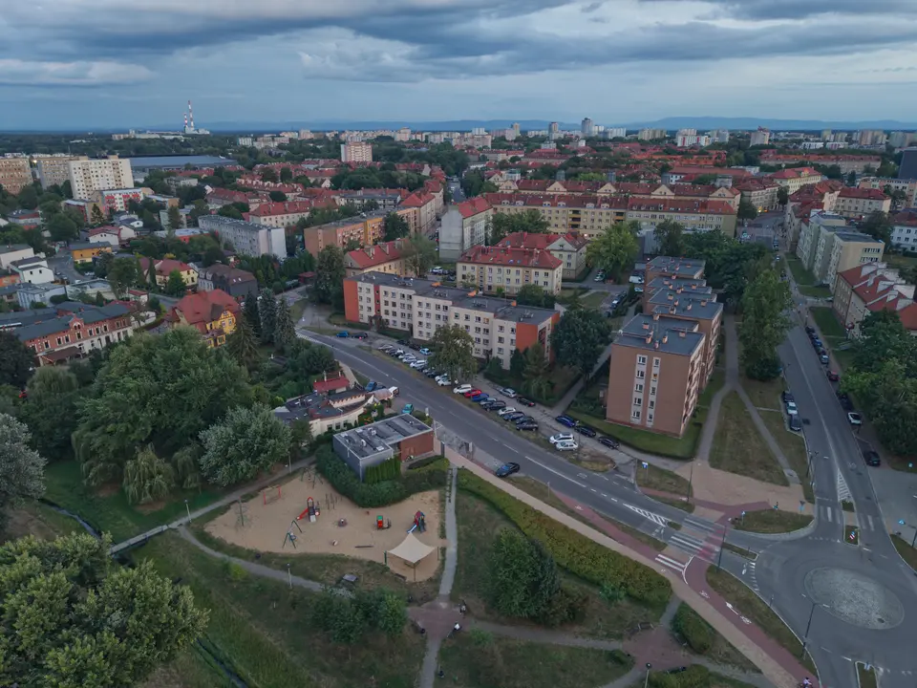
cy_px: 344
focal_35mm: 24
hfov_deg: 71.6
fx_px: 636
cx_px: 458
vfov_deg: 56.8
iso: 150
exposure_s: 1/30
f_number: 1.8
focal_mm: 8.7
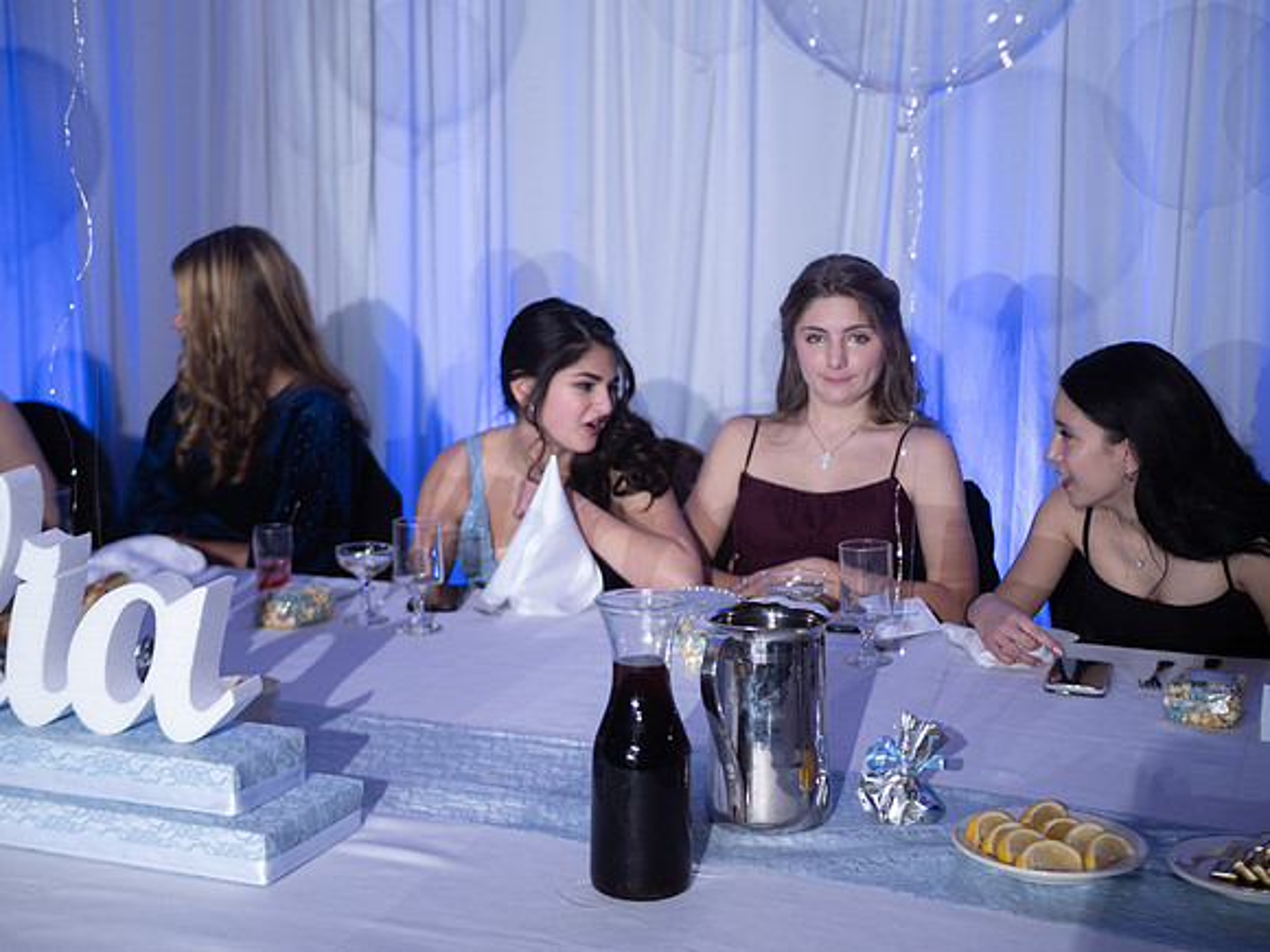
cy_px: 476
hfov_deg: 38.2
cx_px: 635
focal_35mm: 50
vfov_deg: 29.1
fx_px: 1834
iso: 500
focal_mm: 25
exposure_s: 1/250
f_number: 1.7
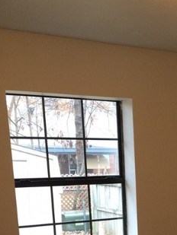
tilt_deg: -12.8
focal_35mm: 72
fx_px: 491
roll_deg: +0.1
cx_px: 195
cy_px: 272
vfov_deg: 24.8
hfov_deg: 19.6
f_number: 2.2
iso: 50
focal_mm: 4.15
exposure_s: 1/30
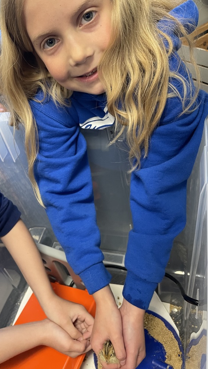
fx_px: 284
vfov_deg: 66.1
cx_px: 73
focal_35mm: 29
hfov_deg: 39.8
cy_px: 186
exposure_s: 1/60
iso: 250
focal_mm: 4.2
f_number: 1.6
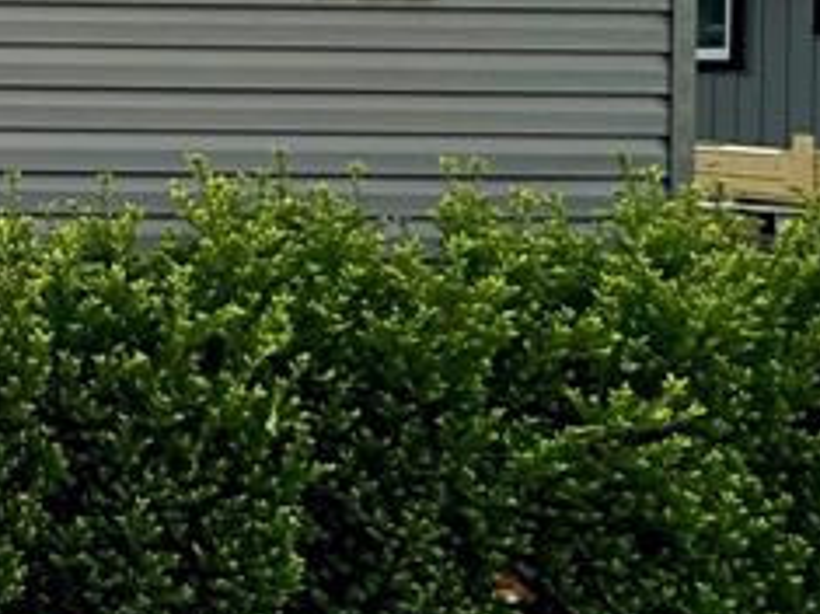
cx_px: -789
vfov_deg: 23.3
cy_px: 52
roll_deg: -0.2
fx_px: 1444
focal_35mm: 61
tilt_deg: +0.3
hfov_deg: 19.4
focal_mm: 2.22
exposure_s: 1/641
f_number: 2.2
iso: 40
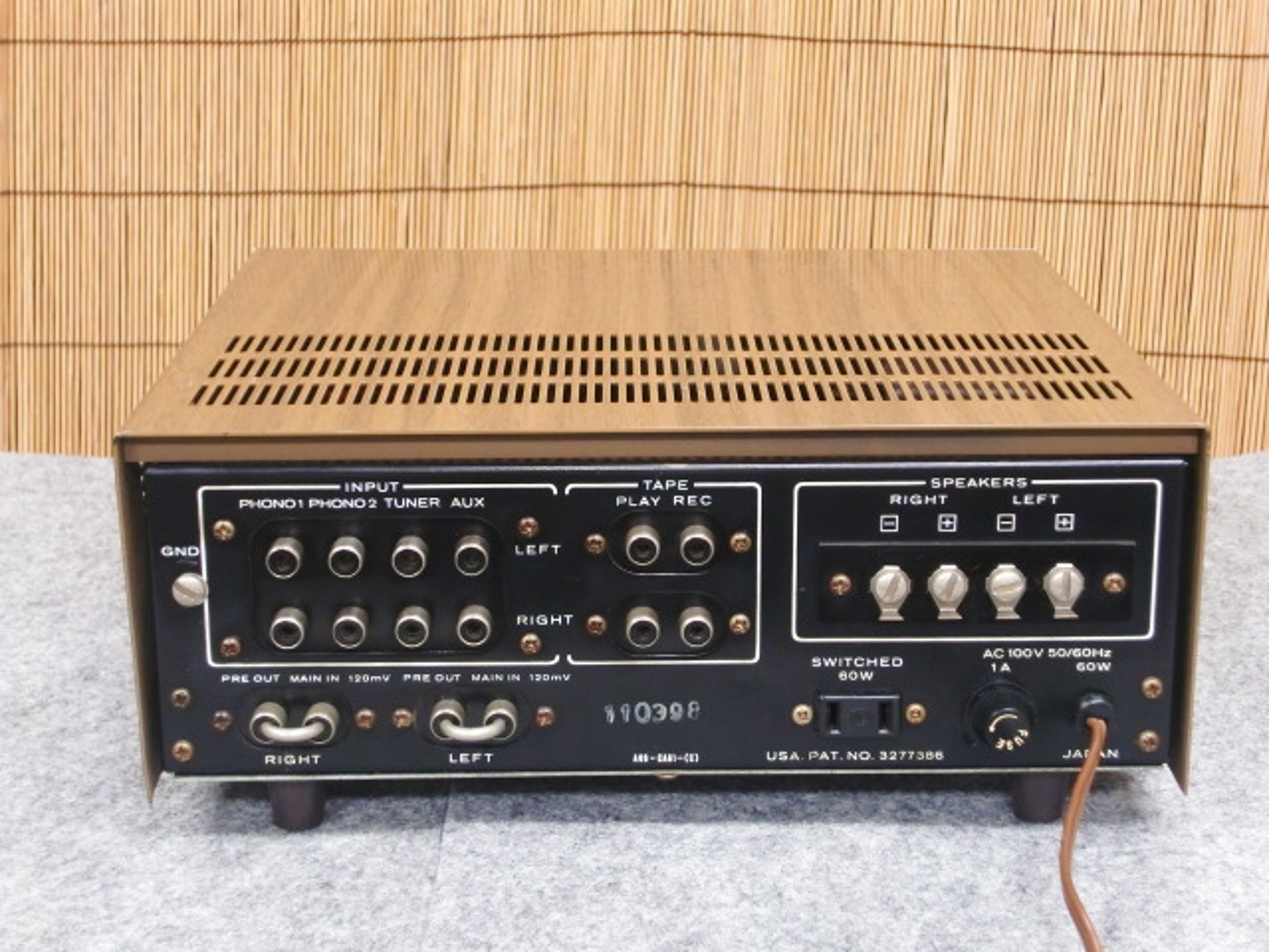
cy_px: 476
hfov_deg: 29.4
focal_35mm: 66
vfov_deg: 22.3
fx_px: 2420
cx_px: 634
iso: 400
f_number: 4.1
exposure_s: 1/25
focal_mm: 11.7
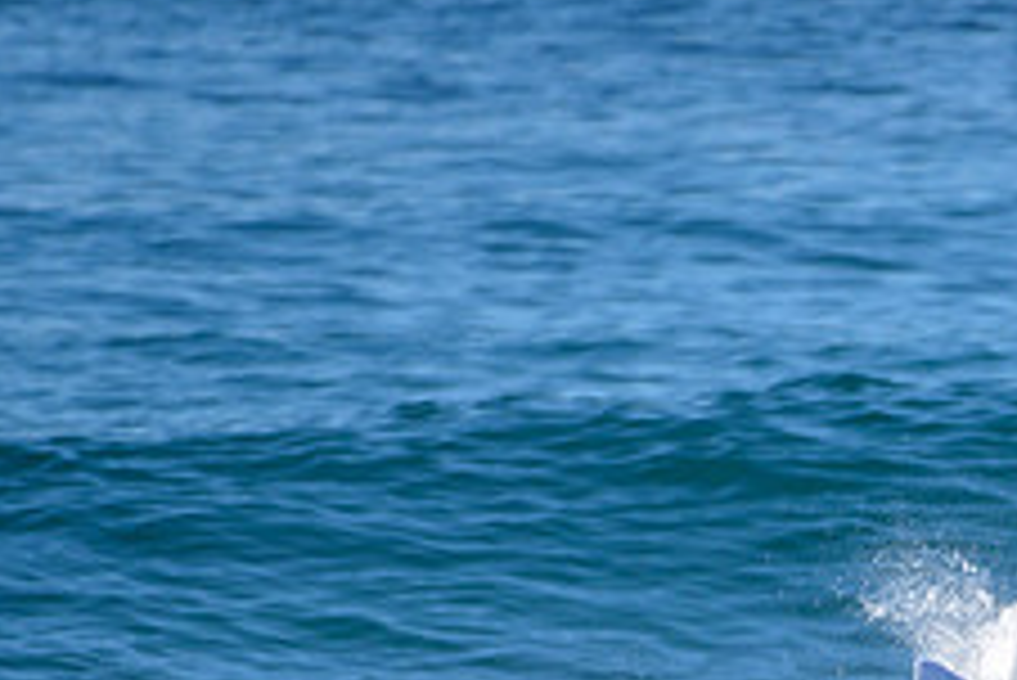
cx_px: 1224
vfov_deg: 0.9
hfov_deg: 1.3
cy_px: 799
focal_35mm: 1574
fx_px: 44492
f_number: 5.6
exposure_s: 1/2000
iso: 220
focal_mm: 500
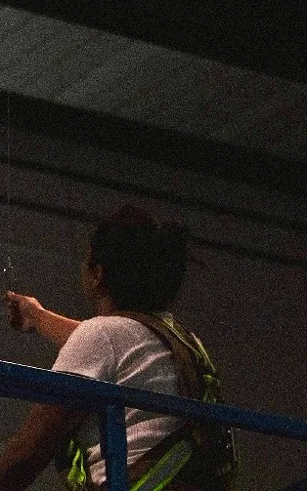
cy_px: 376
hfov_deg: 7.2
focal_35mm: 180
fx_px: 2412
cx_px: -98
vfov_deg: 11.6
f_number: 2
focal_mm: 35
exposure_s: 1/1000
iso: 800
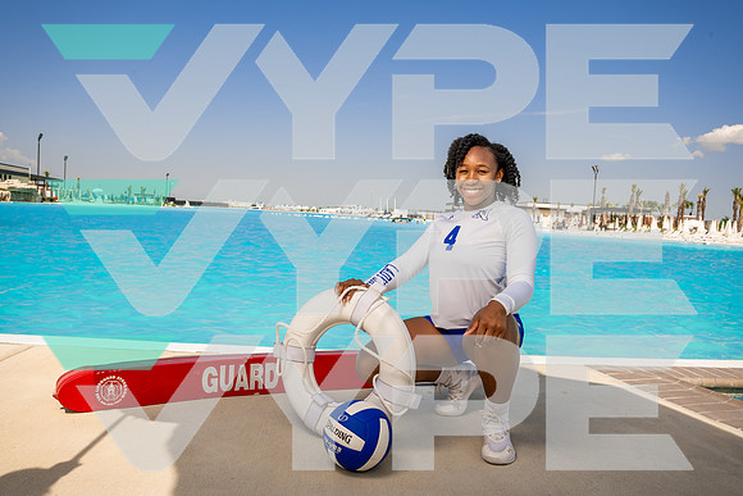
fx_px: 619
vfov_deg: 43.6
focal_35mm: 30
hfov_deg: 61.9
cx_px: 372
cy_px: 248
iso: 250
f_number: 11
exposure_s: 1/250
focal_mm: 30
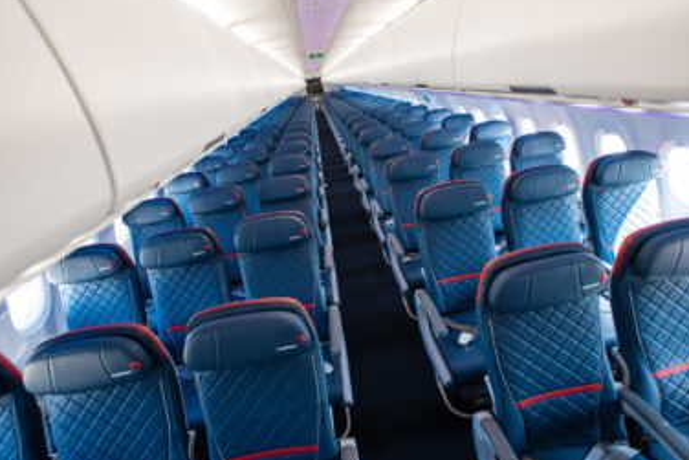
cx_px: 352
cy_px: 216
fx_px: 364
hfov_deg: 86.9
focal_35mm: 19
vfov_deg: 64.6
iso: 1000
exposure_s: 1/60
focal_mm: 17
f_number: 5
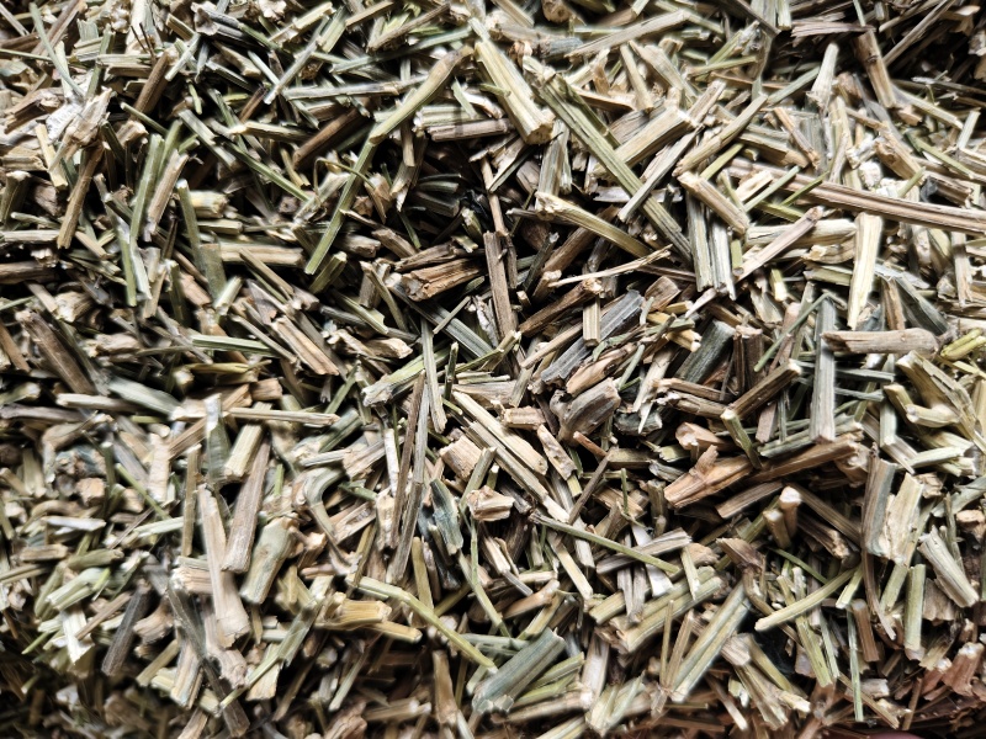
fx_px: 655
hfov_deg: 73.9
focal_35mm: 23
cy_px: 370
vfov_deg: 58.9
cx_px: 493
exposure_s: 1/1247
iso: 226
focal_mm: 5.56
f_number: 1.88
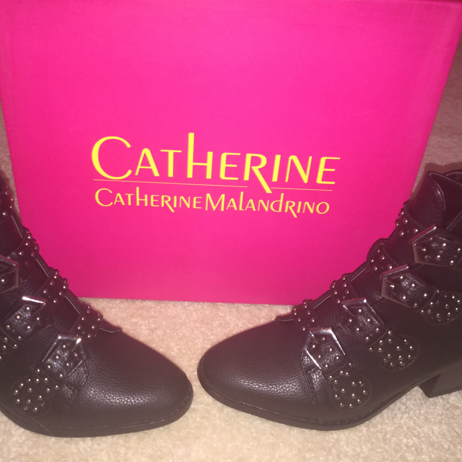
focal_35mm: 37
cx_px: 201
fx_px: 559
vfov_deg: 44.9
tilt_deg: -37.0
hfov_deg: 44.8
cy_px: 228
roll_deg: -5.3
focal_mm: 3.3
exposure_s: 1/16
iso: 64
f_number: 2.4
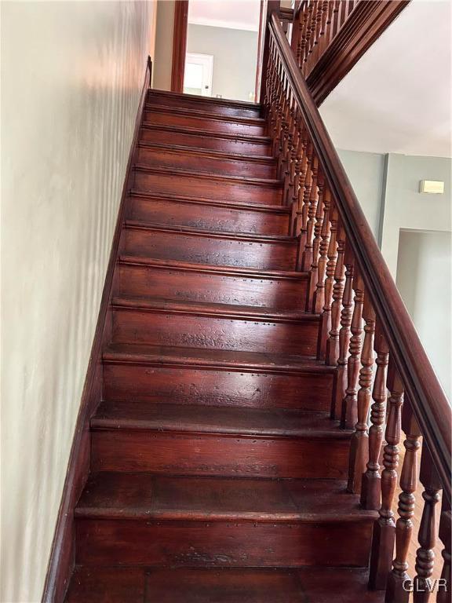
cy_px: 302
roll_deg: -3.8
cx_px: 226
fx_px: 453
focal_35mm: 26
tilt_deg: -3.3
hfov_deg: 53.1
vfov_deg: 67.3
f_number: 1.5
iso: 320
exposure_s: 1/60
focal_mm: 5.7
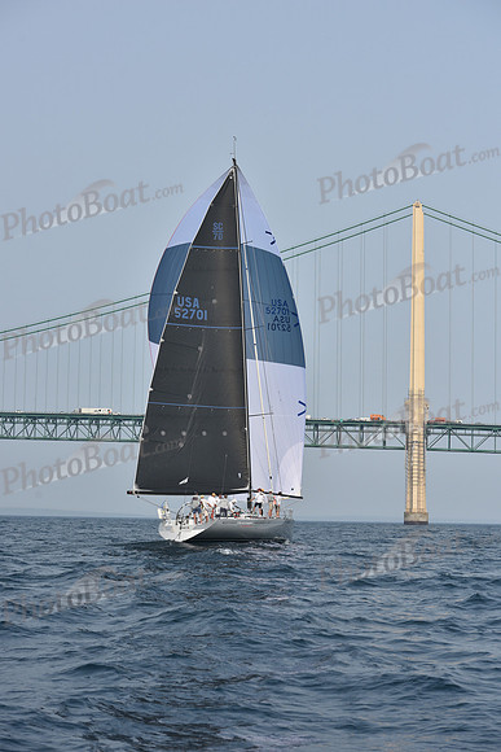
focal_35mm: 70
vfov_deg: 28.8
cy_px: 376
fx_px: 1460
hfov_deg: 19.5
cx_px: 250
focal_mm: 70
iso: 250
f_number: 7.1
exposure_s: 1/1250
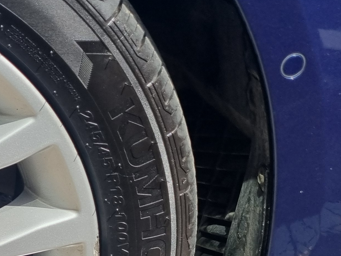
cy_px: 229
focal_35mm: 85
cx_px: -171
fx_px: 837
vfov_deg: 17.1
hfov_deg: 19.9
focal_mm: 5.4
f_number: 1.8
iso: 50
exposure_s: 1/1724
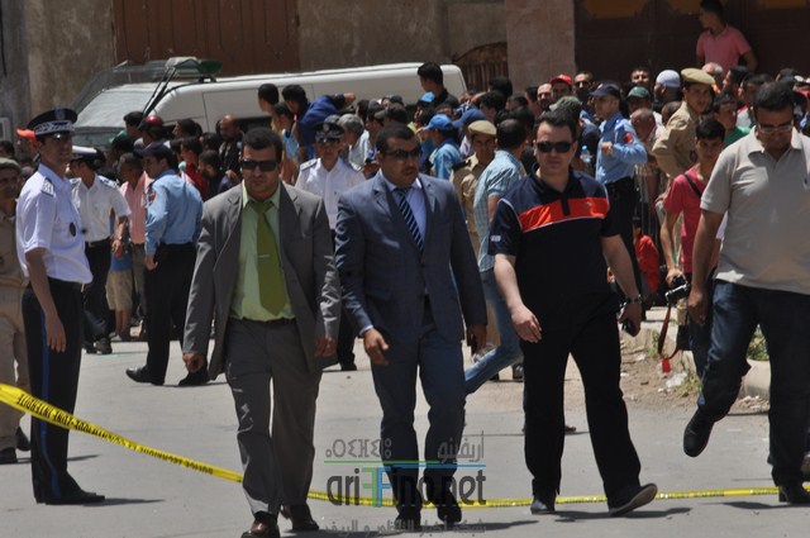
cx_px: 405
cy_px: 269
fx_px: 6741
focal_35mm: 300
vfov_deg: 4.6
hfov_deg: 6.9
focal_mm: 200
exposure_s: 1/200
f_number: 13
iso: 200
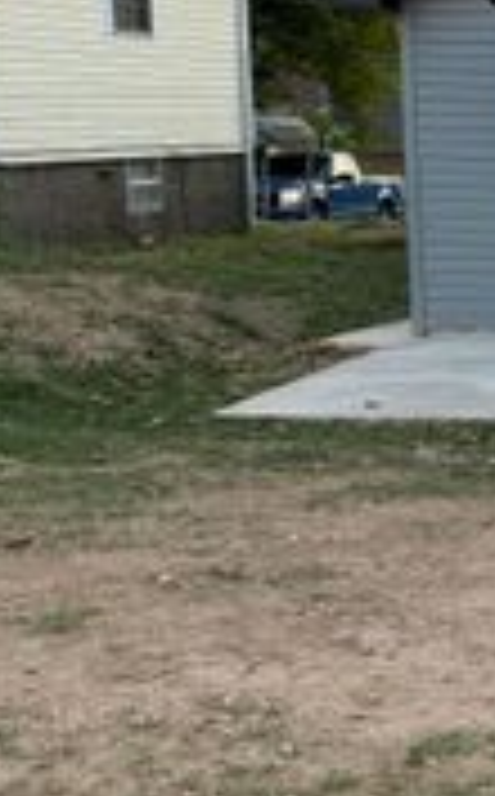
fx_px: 1560
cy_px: 317
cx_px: 1026
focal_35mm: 72
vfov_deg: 28.6
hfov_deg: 14.5
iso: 80
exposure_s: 1/218
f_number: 1.78
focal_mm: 6.76
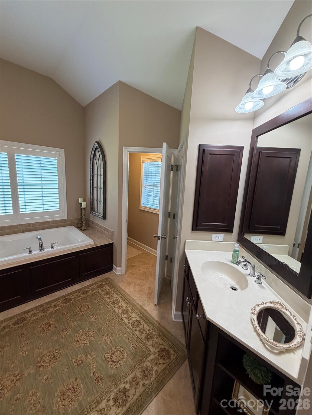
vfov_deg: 102.1
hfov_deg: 85.7
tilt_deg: -9.6
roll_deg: -2.8
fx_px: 168
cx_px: 156
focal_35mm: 14
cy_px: 208
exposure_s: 1/120
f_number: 2.2
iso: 320
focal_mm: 2.22
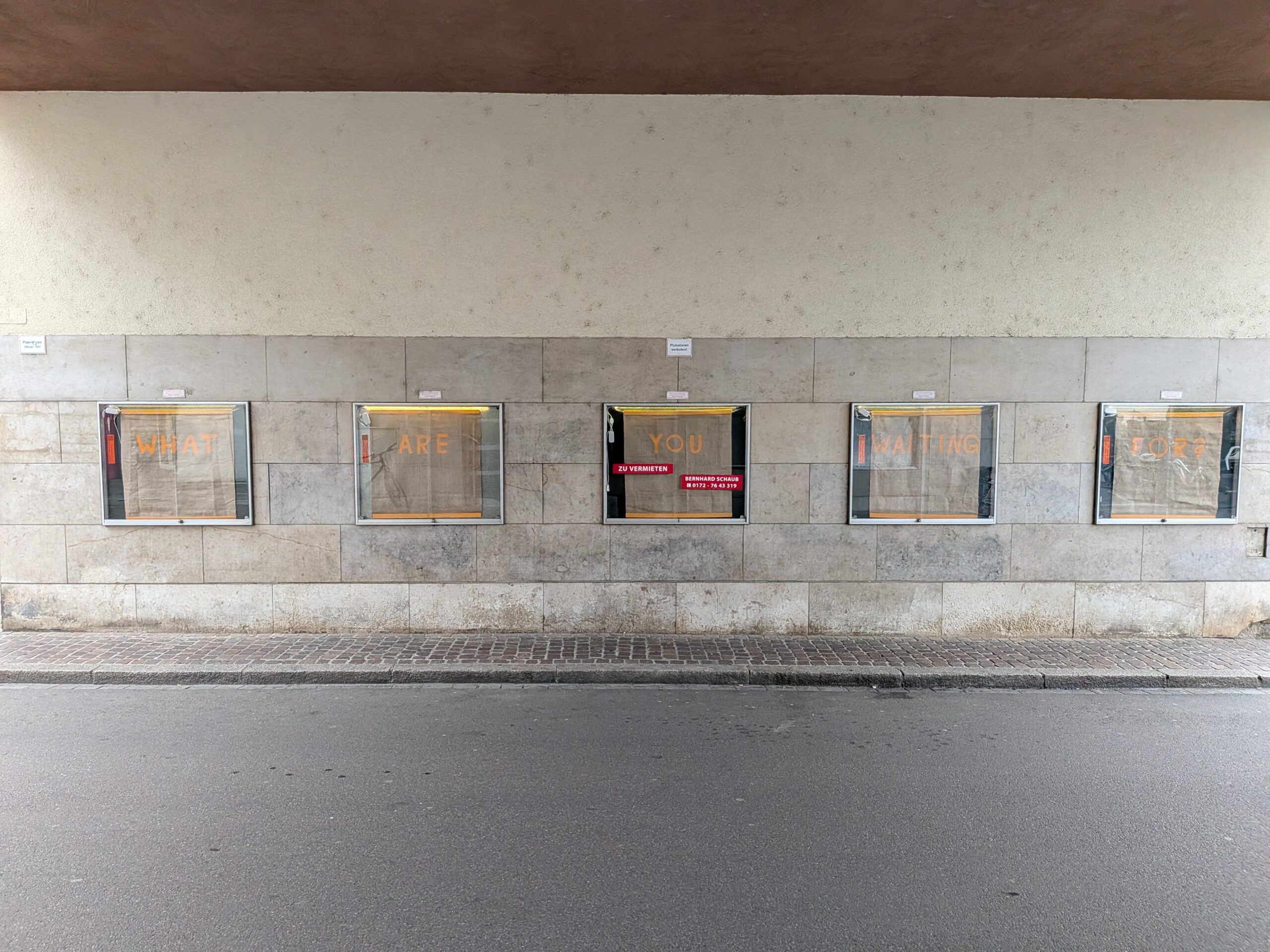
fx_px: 881
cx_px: 635
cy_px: 476
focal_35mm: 24
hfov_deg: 71.6
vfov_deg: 56.8
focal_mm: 4.53
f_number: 1.7
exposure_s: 1/2262
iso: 1035
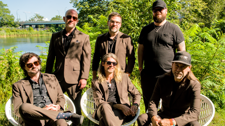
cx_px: 113
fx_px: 239
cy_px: 71
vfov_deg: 29.7
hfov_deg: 50.5
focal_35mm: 40
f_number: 11
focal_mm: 38
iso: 1000
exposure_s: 1/500
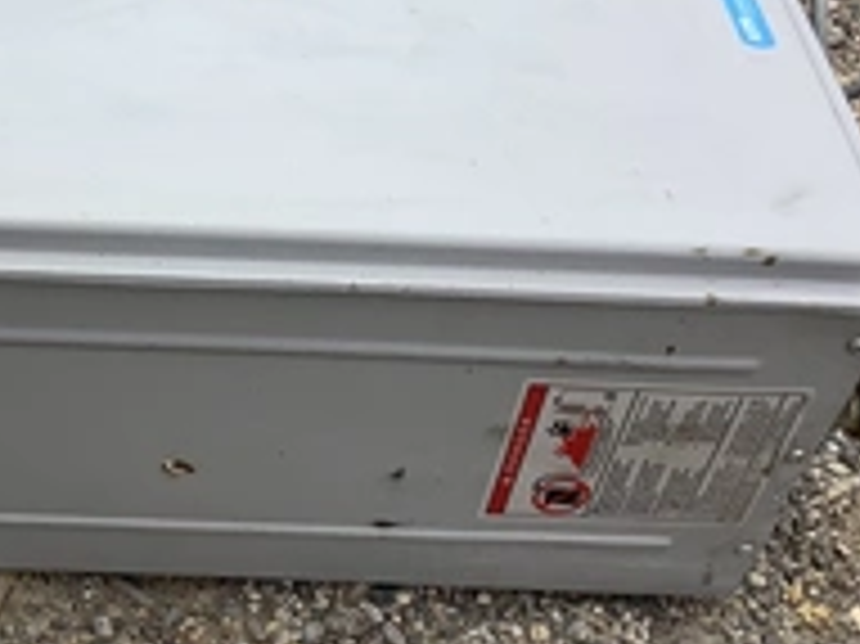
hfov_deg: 28.8
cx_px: 104
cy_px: 239
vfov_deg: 22.5
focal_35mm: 65
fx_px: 1614
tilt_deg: -46.7
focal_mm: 3.3
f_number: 2.4
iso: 25
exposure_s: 1/1508
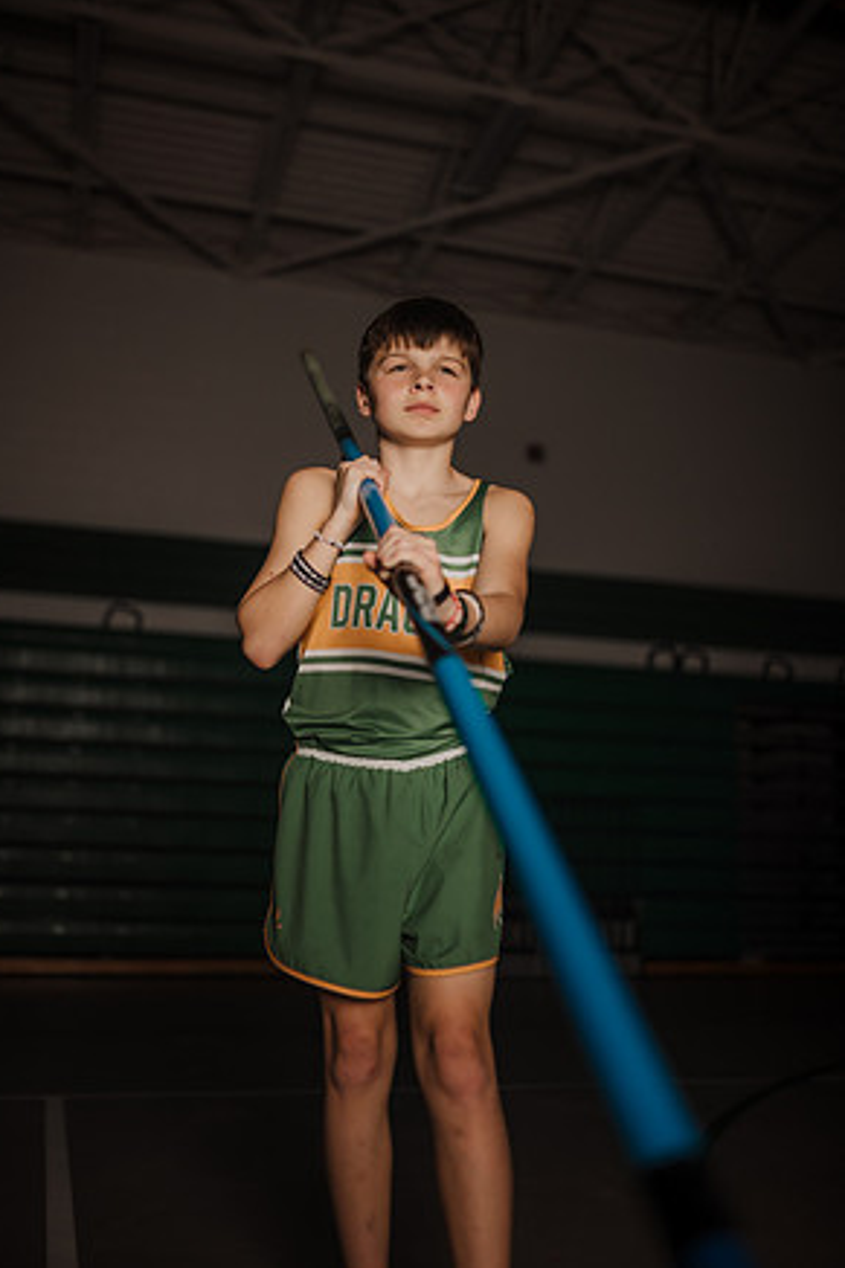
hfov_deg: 36.8
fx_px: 1268
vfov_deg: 53.1
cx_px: 414
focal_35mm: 36
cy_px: 638
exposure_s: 1/200
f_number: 1.8
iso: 250
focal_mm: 35
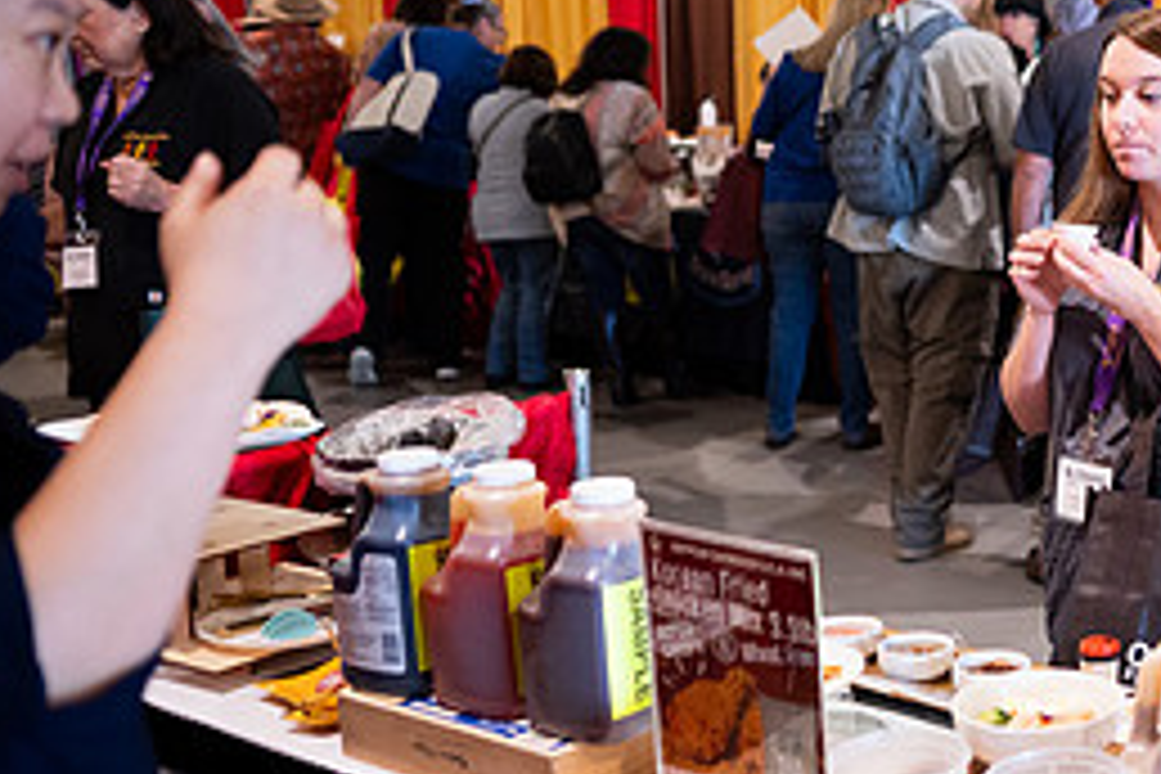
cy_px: 403
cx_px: 1278
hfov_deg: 32.4
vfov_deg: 25.1
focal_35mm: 54
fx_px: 1741
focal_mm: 24
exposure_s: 1/200
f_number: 1.8
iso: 1600
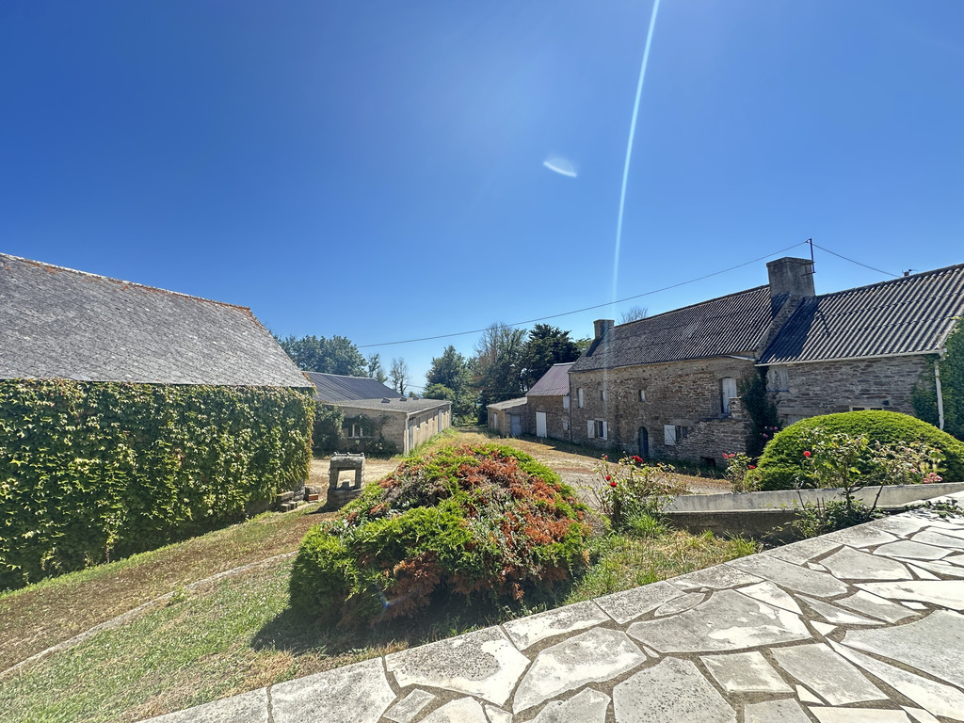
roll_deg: +0.8
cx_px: 482
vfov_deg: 85.7
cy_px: 362
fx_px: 390
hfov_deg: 102.1
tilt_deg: +5.0
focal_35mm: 14
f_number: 2.2
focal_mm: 2.22
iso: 40
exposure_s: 1/535
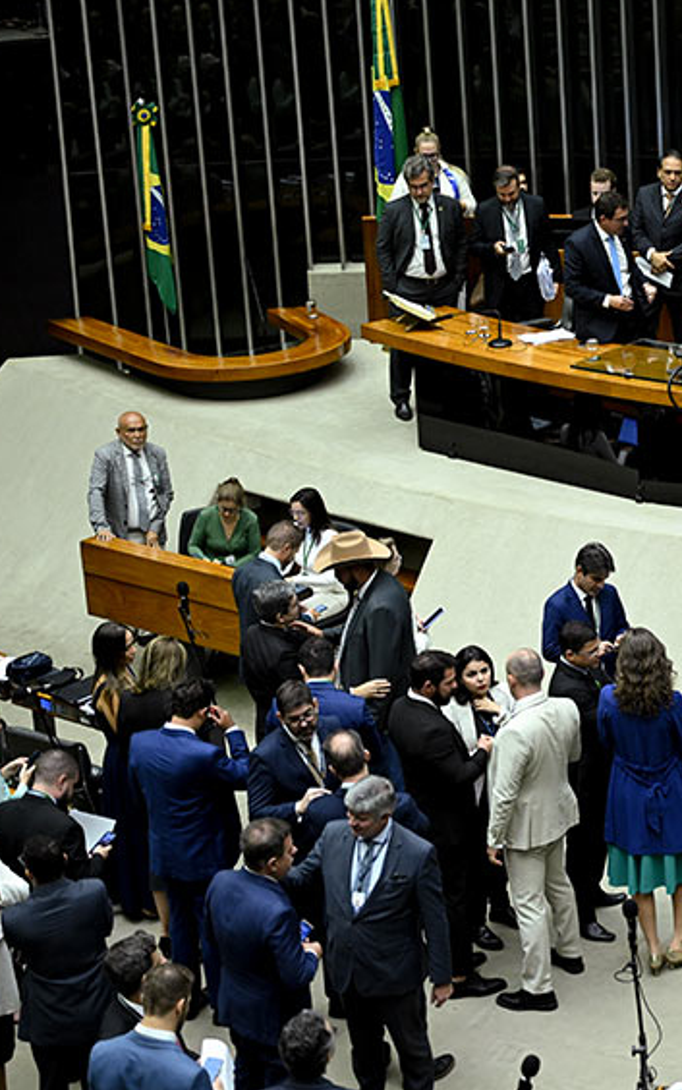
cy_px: 545
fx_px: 2763
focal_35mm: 93
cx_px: 786
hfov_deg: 13.7
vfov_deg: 22.3
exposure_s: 1/100
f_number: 2.8
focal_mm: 60
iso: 1600
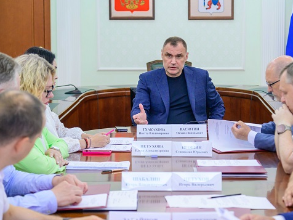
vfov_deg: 14.0
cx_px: 186
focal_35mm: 106
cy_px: 94
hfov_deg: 18.5
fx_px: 897
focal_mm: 82
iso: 2500
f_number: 4.5
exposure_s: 1/125
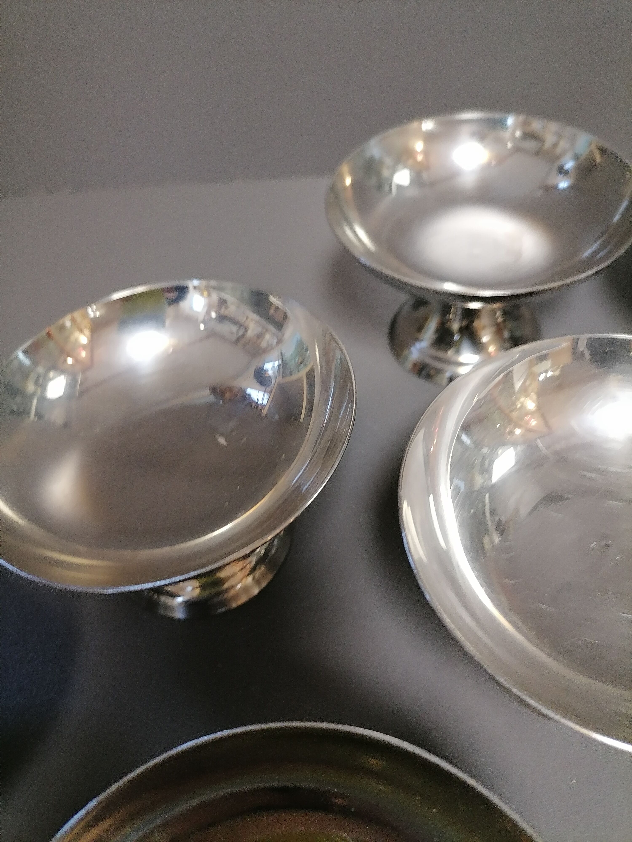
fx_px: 633
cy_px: 421
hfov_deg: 53.1
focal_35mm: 26
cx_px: 316
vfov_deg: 67.3
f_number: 1.8
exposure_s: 1/33.3
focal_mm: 5.4
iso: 400
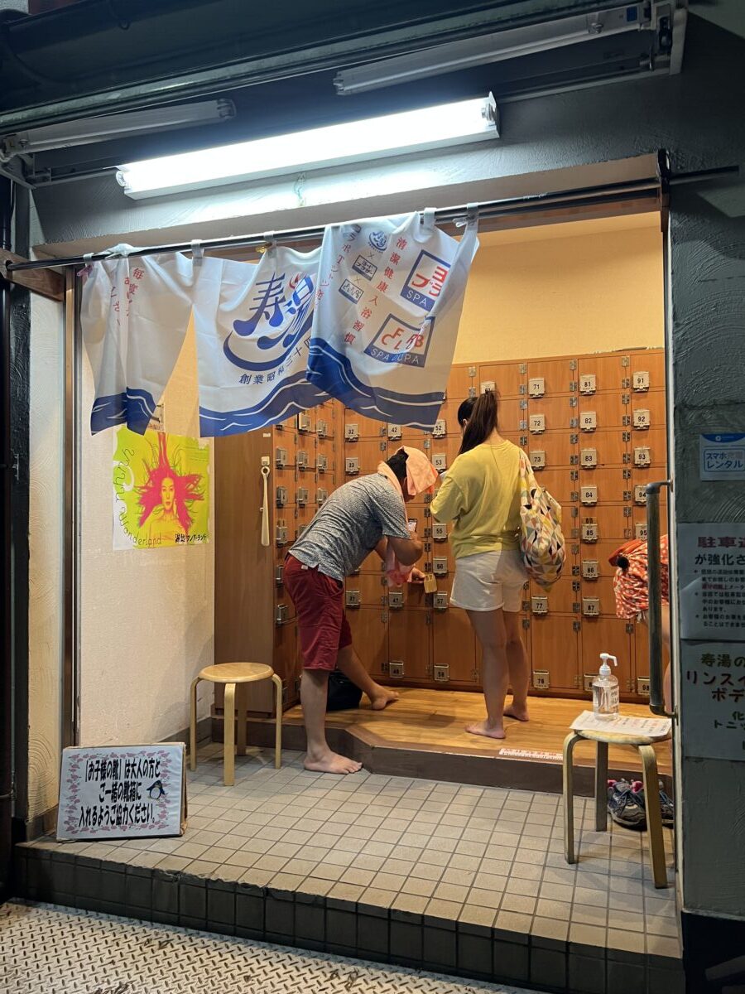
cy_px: 497
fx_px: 746
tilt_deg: +1.9
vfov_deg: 67.3
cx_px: 372
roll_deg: +1.0
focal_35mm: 26
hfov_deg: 53.1
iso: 125
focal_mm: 5.7
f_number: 1.5
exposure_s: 1/50
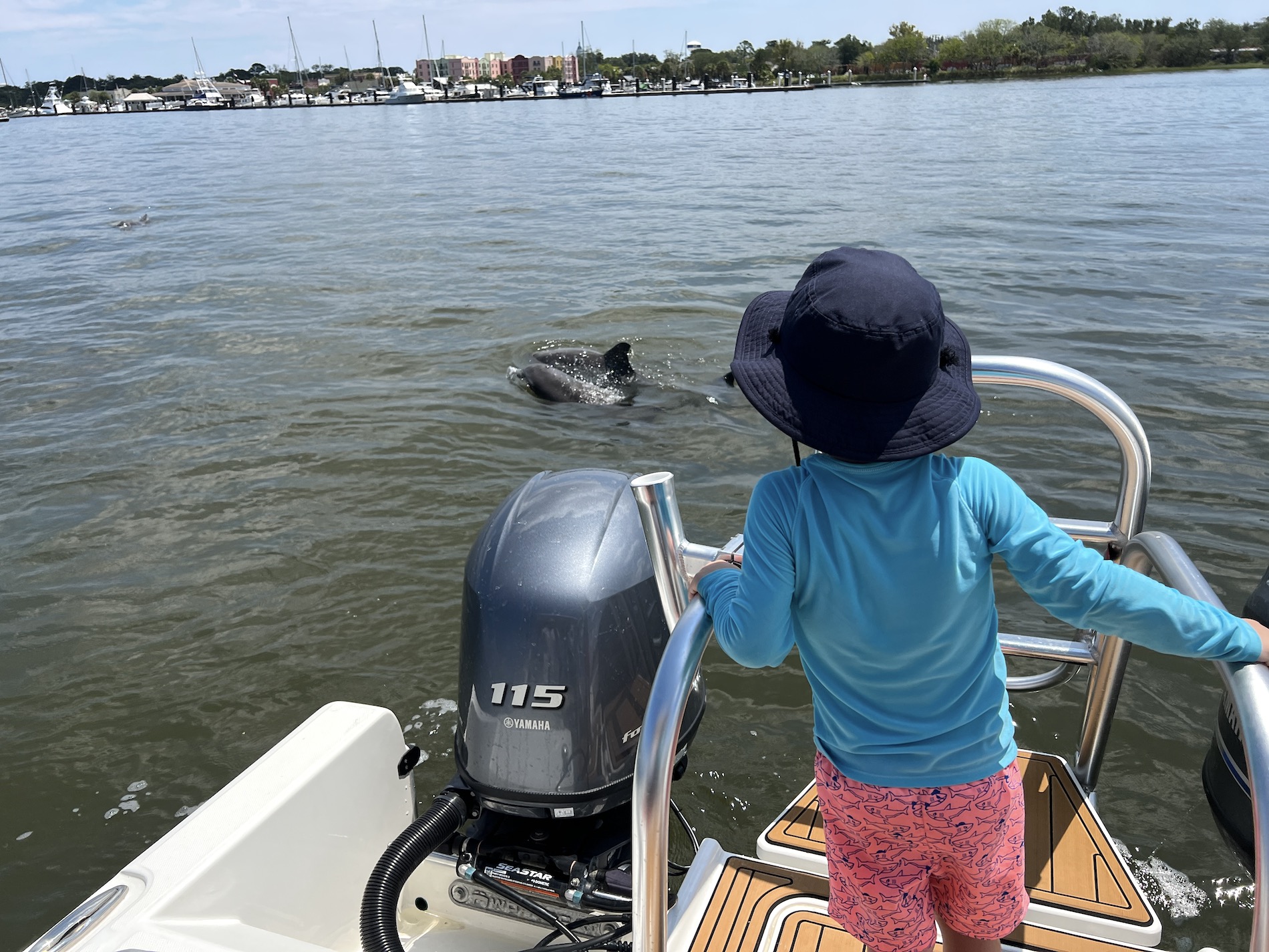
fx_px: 953
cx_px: 634
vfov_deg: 53.1
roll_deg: +1.0
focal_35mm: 26
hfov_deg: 67.3
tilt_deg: -19.9
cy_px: 476
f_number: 1.5
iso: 50
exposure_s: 1/5319
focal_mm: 5.7
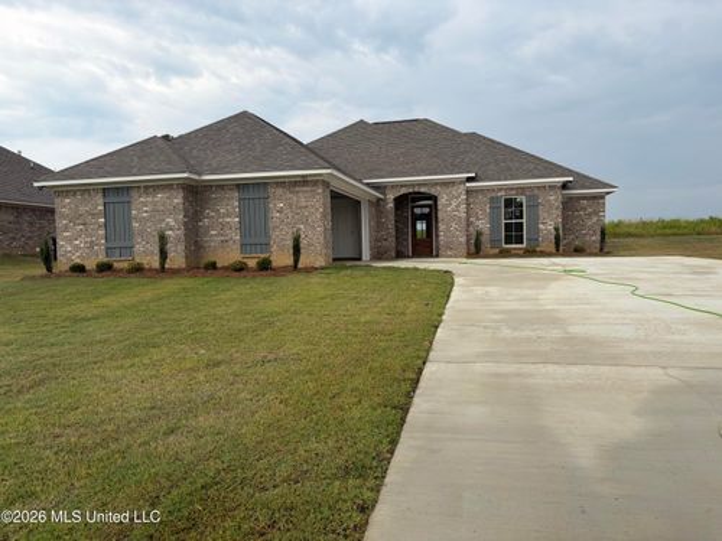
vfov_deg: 53.1
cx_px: 361
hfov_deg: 67.3
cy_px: 270
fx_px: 542
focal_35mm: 26
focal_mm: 5.96
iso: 50
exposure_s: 1/2208
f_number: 1.6
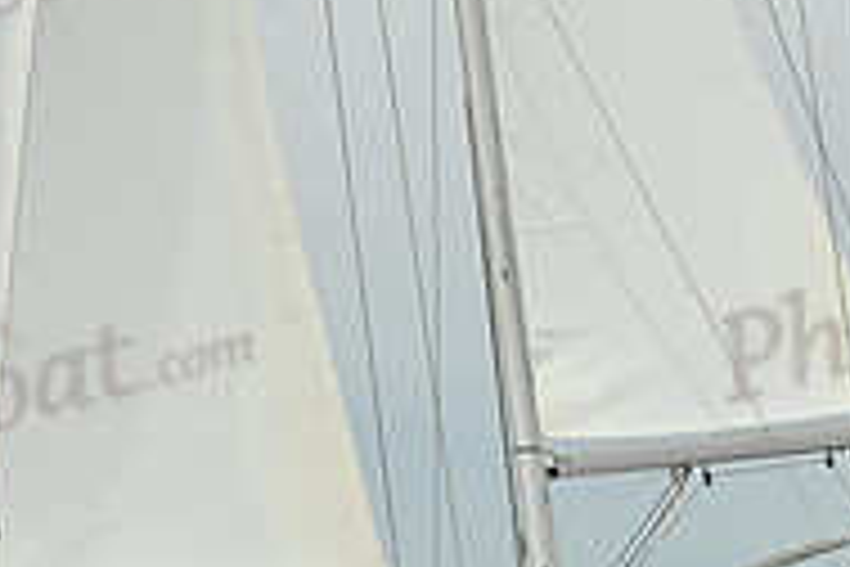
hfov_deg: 9.6
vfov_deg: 6.4
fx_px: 5076
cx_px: 490
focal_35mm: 215
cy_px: 583
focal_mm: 70
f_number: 8
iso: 320
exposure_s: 1/2000
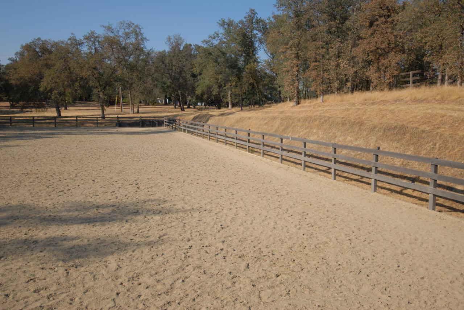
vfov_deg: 36.9
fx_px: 464
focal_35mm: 36
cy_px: 155
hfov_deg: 53.1
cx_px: 232
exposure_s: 1/1000
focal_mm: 24
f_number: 4
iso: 125
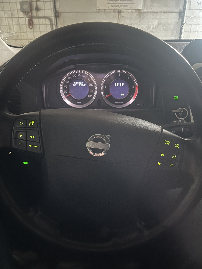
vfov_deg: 67.3
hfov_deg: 53.1
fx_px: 202
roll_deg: +1.0
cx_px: 101
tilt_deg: -29.9
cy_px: 134
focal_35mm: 26
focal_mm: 5.1
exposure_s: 1/9
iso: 1250
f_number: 1.6
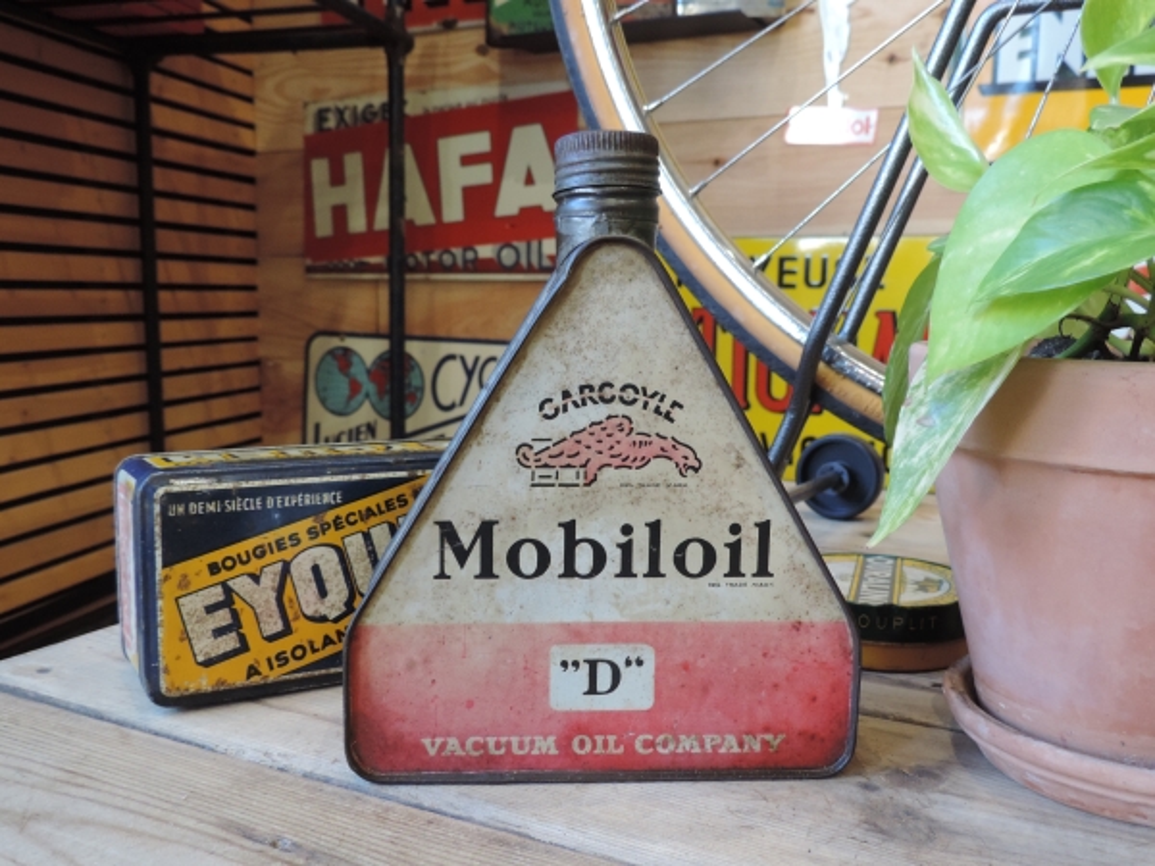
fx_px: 1101
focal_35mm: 33
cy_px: 433
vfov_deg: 42.9
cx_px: 578
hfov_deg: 55.4
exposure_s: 1/30
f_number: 3.2
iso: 400
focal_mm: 5.8
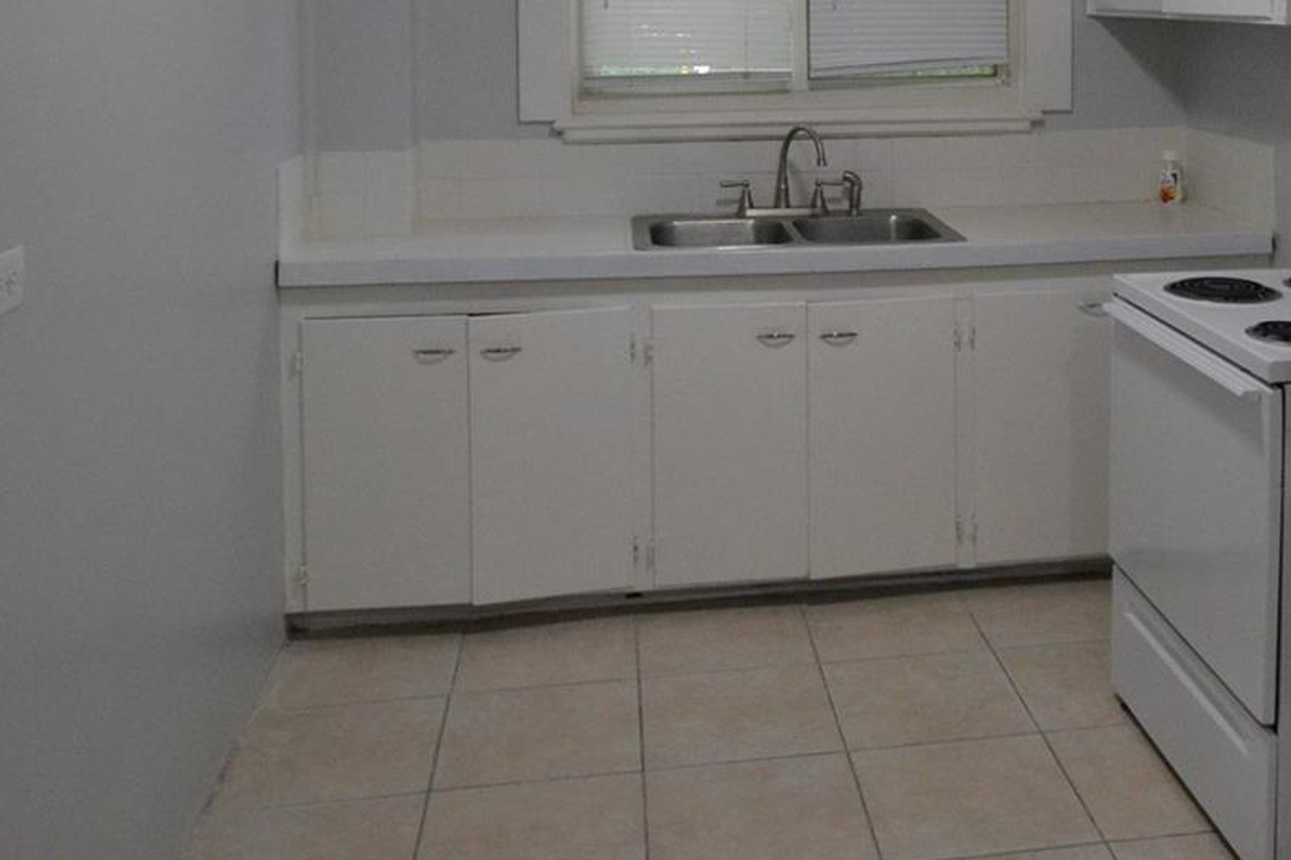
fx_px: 1398
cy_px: 94
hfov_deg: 48.7
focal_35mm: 39
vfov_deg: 32.6
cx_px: 860
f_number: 3.5
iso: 1100
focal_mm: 10
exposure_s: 1/60
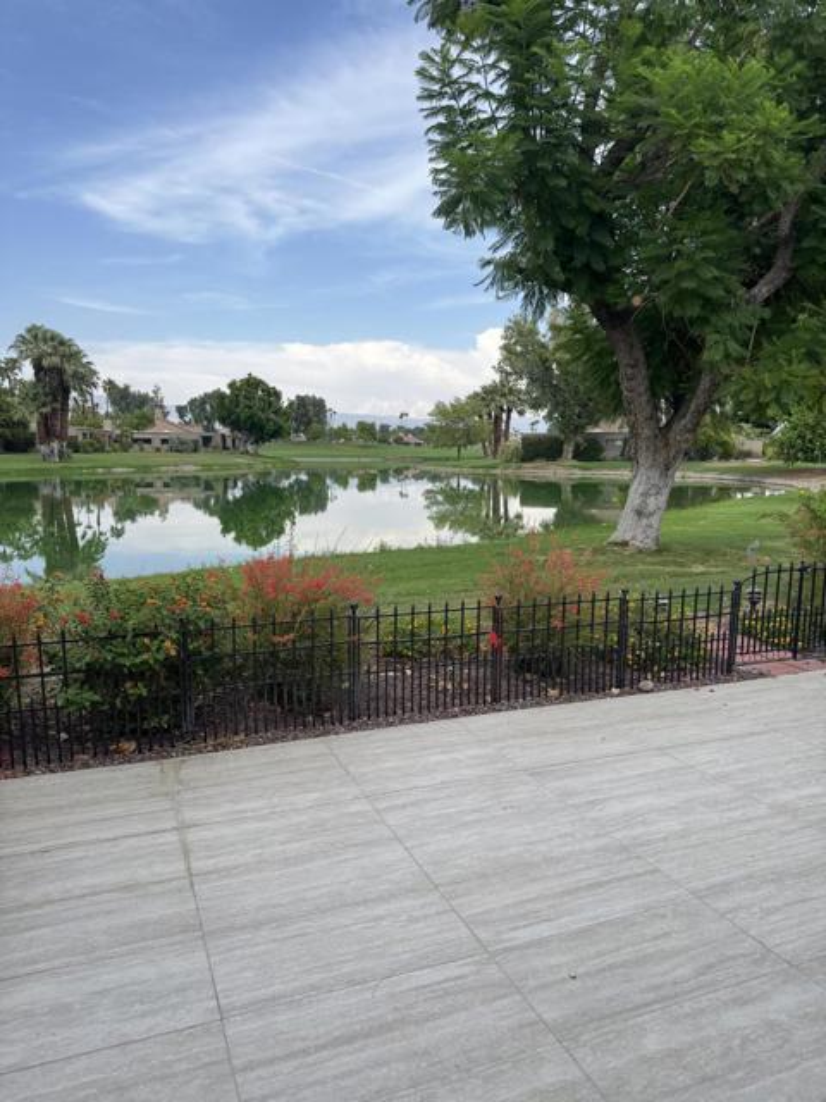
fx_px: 764
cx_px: 413
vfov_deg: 71.6
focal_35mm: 24
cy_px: 551
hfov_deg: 56.8
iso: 80
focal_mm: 6.76
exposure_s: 1/1059
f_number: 1.78
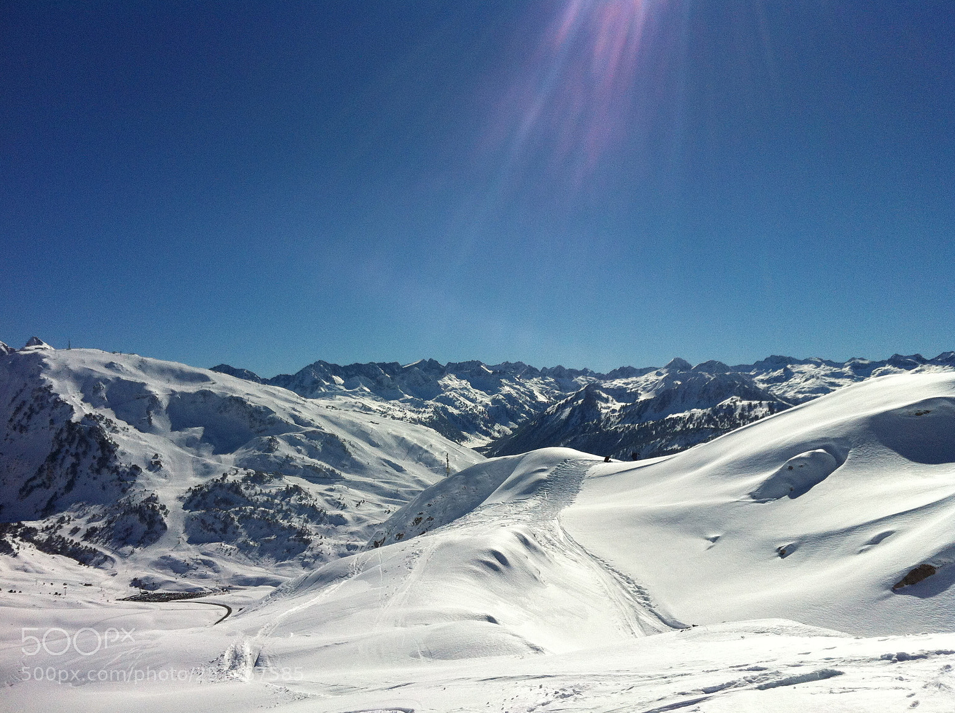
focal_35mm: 36
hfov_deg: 51.4
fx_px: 992
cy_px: 356
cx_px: 474
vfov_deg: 39.6
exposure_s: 1/7541
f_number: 2.8
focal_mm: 3.85
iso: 100
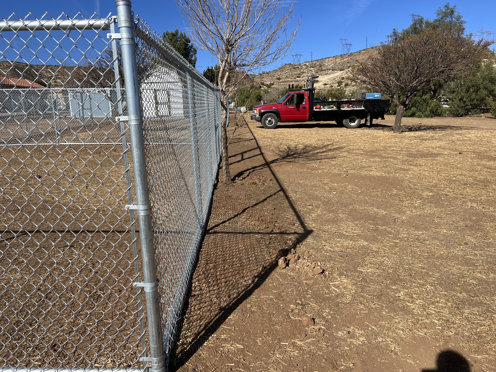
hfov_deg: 67.3
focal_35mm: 26
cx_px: 248
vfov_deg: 53.1
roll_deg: +2.4
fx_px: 373
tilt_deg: -9.9
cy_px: 186
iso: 50
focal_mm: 5.7
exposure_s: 1/4630
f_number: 1.5
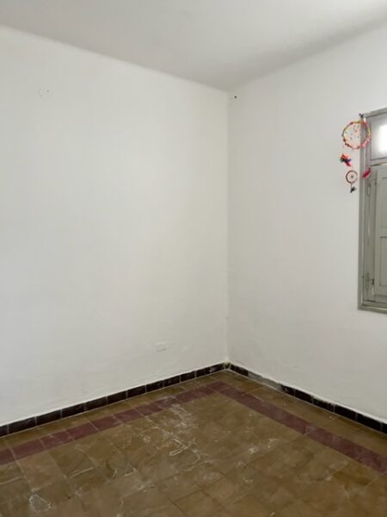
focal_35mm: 26
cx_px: 194
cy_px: 258
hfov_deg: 53.1
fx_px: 388
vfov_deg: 67.3
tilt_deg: -3.6
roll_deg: +1.6
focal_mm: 5.7
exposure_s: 1/60
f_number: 1.5
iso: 160
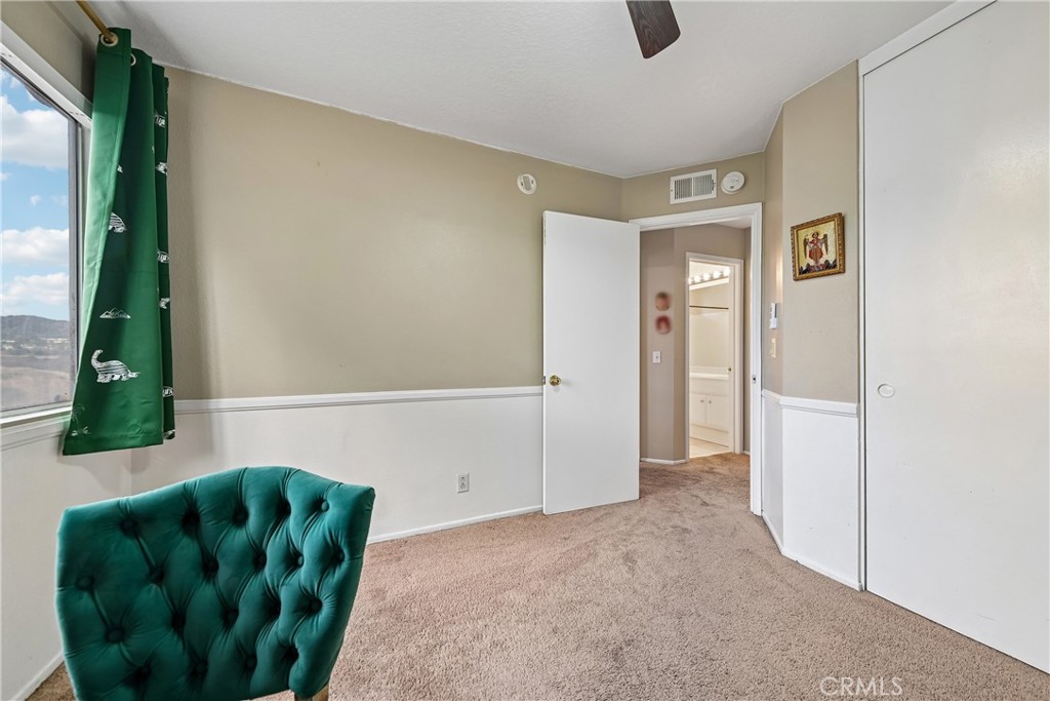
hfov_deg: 112.6
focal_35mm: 12
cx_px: 525
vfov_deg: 90.0
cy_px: 350
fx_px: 350
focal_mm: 12
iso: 250
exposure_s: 1/10
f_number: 8
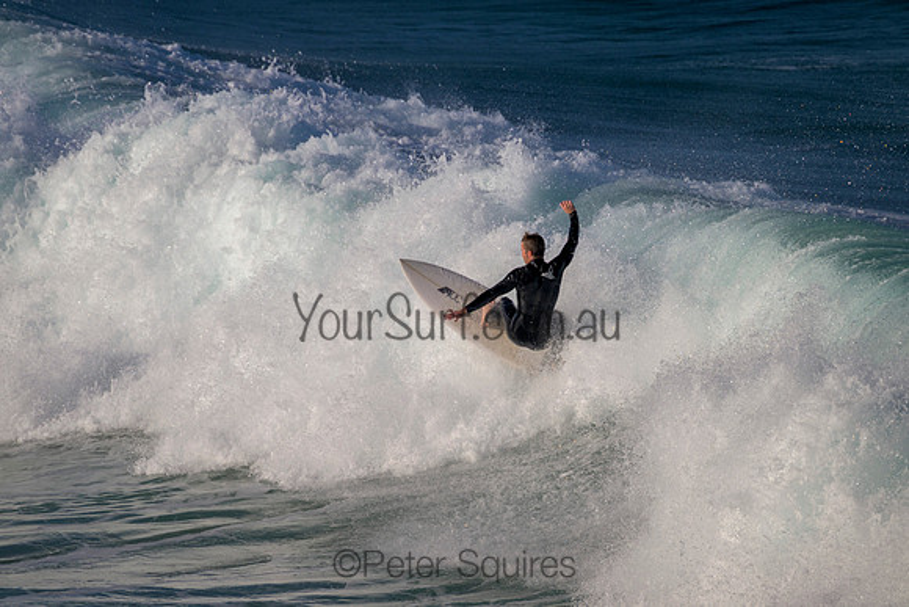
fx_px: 20204
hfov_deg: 2.6
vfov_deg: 1.7
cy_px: 304
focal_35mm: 800
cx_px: 454
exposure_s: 1/2000
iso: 560
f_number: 11
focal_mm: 800
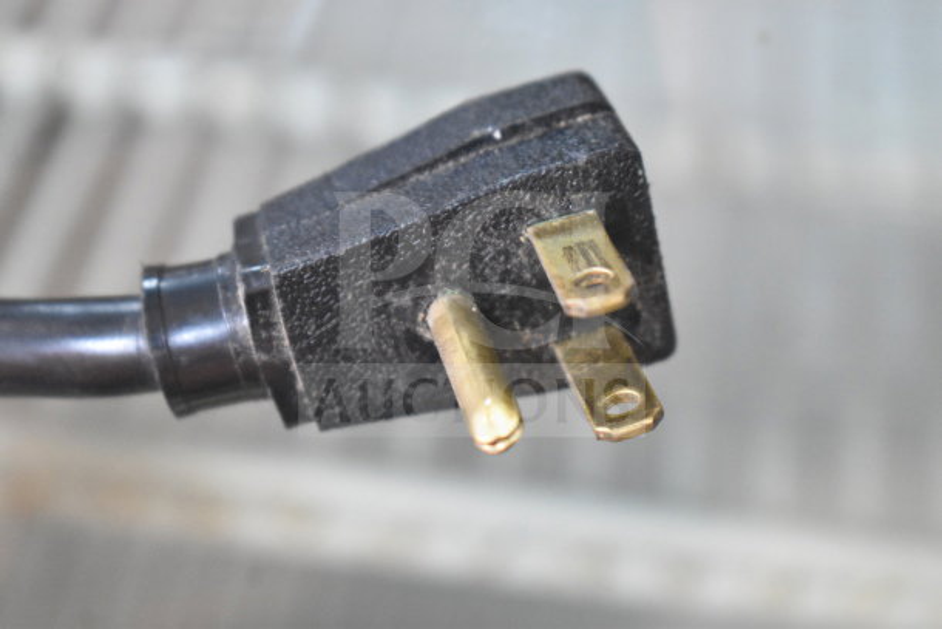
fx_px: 2159
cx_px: 471
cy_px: 314
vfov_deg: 16.6
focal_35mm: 82
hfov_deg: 24.6
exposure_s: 1/100
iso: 6400
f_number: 5.6
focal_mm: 55
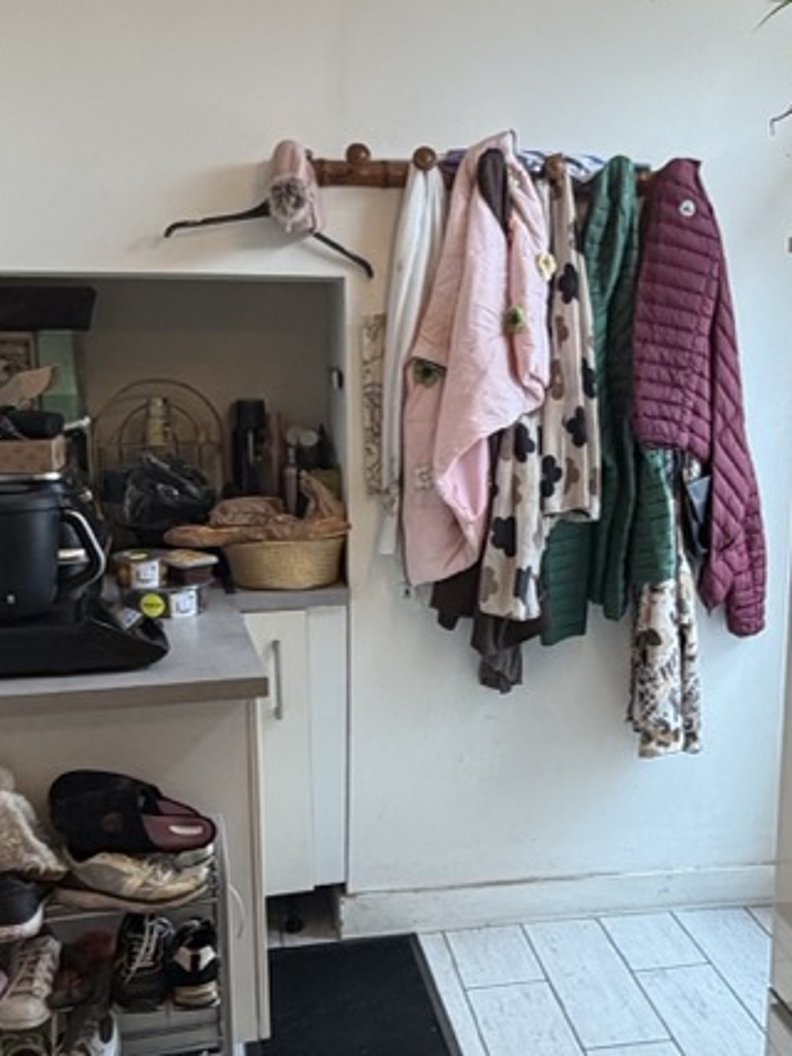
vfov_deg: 44.7
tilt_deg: -10.8
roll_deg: -0.1
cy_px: 581
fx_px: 1282
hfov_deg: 34.1
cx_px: 500
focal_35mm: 42
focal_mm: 2.22
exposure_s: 1/100
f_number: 2.2
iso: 250
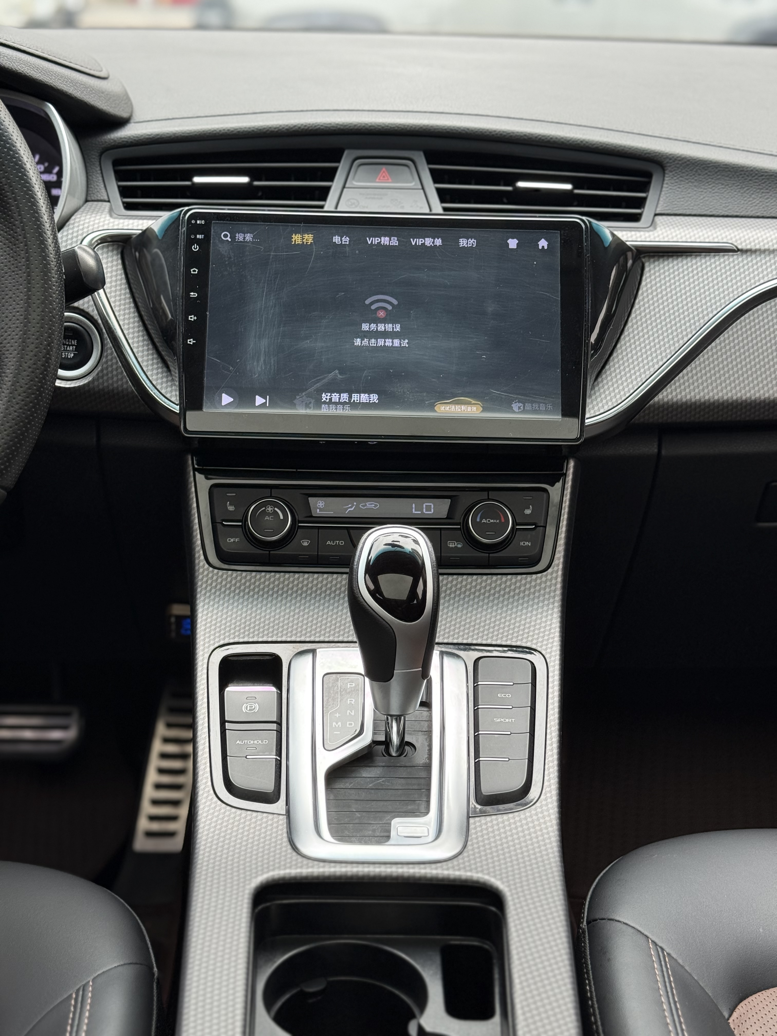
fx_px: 1437
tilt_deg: -19.8
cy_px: 518
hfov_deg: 30.3
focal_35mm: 48
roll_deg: -1.6
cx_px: 388
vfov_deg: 39.7
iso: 100
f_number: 1.78
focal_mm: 6.76
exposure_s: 1/105
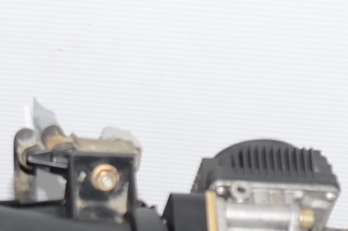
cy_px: 596
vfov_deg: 6.2
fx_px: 2017
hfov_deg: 9.6
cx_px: -155
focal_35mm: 209
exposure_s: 1/125
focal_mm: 24
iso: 100
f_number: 5
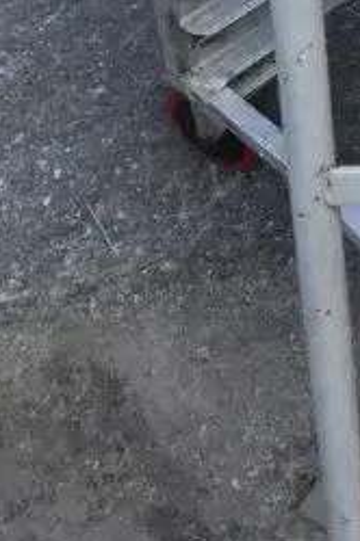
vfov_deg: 18.7
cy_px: -224
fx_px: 1489
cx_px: 607
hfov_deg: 12.8
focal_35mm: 99
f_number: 20
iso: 6400
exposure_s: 1/1250
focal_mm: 18
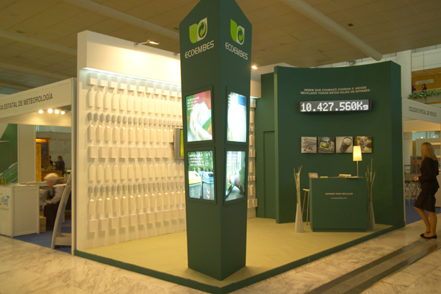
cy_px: 147
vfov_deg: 37.9
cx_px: 220
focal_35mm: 35
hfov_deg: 54.4
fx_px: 429
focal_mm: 35
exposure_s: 1/10
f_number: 6.7
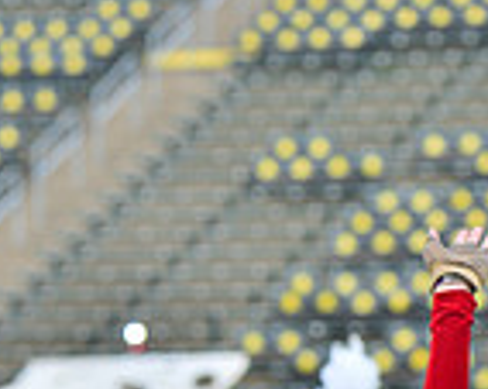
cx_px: 242
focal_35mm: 461
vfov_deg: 3.3
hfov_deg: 4.2
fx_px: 6644
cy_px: 730
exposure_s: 1/500
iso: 200
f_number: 5.6
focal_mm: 155
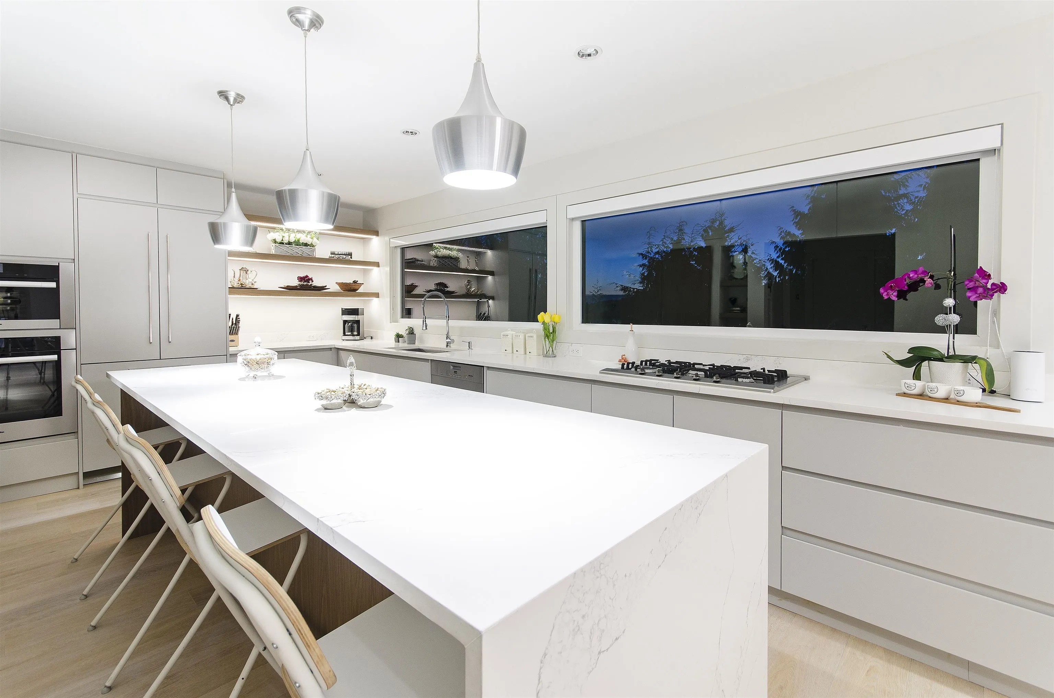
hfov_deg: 100.5
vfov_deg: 77.1
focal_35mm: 15
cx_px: 527
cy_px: 349
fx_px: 438
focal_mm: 10
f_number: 8
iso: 100
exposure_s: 1
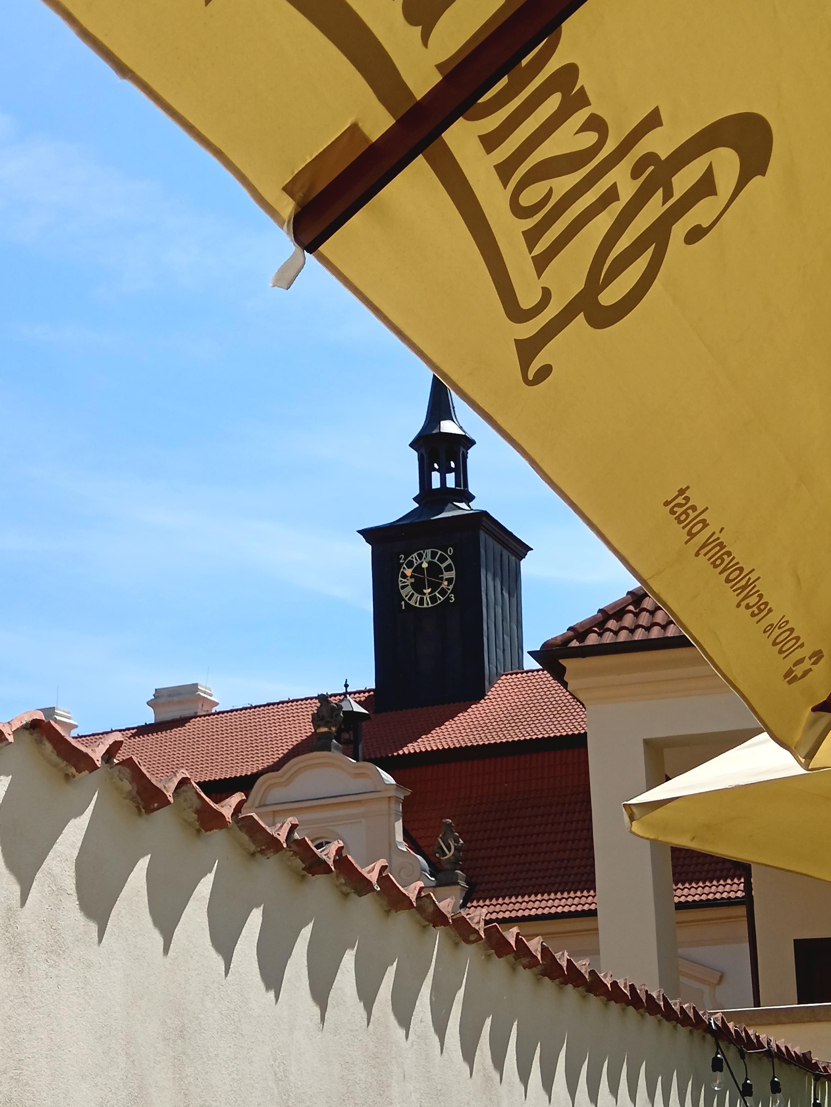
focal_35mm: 62
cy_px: 584
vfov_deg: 31.2
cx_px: 395
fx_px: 1984
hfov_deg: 23.7
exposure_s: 1/1015
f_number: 1.9
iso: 104
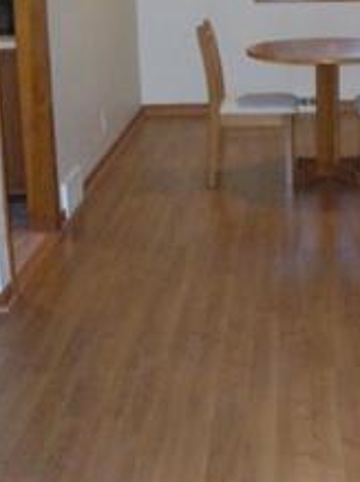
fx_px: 1028
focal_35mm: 74
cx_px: 309
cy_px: 155
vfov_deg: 26.2
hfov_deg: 19.6
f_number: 3.5
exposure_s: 1/60
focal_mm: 6.3
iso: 800
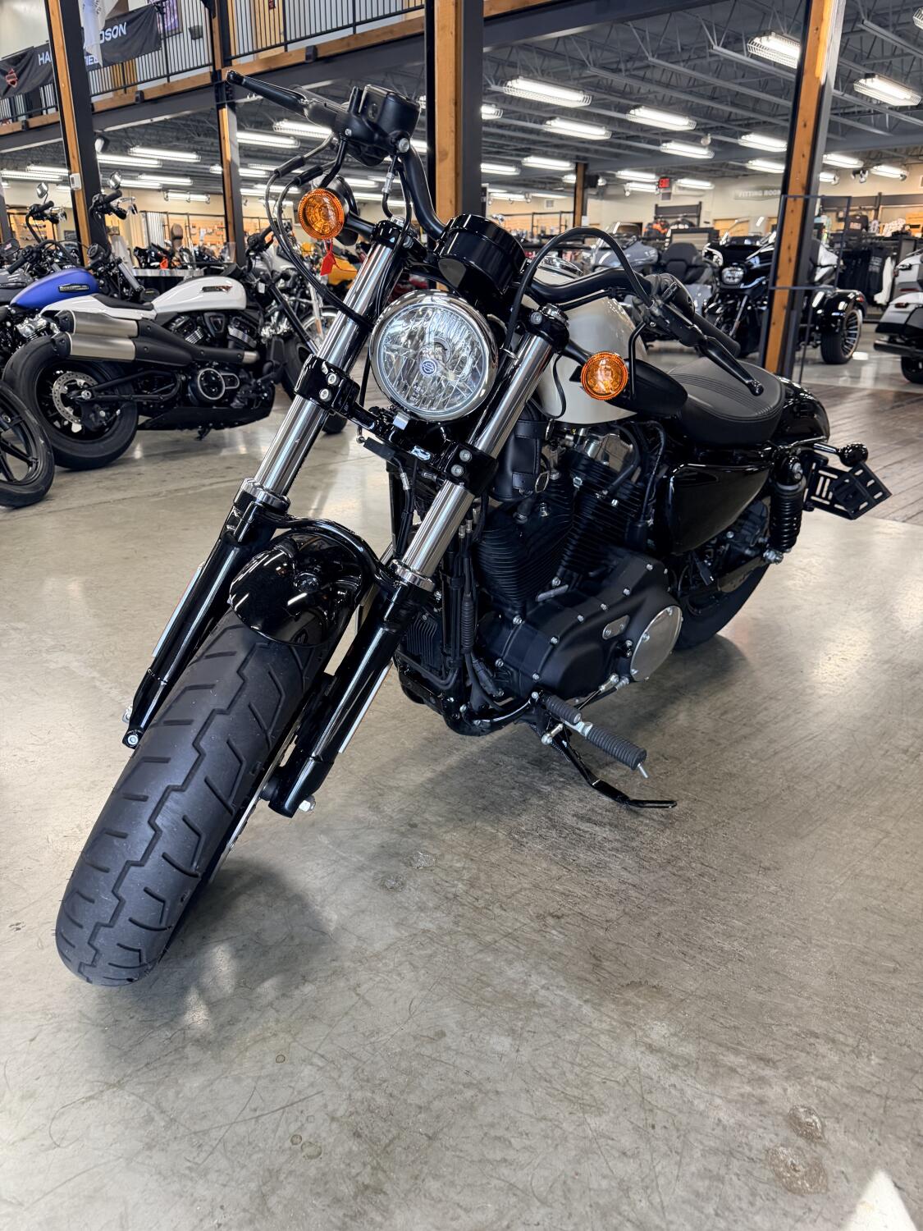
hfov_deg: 56.8
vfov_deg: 71.6
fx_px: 853
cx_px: 462
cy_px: 616
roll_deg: -1.3
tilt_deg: -21.1
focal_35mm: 24
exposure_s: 1/120
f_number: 1.78
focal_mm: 6.76
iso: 400
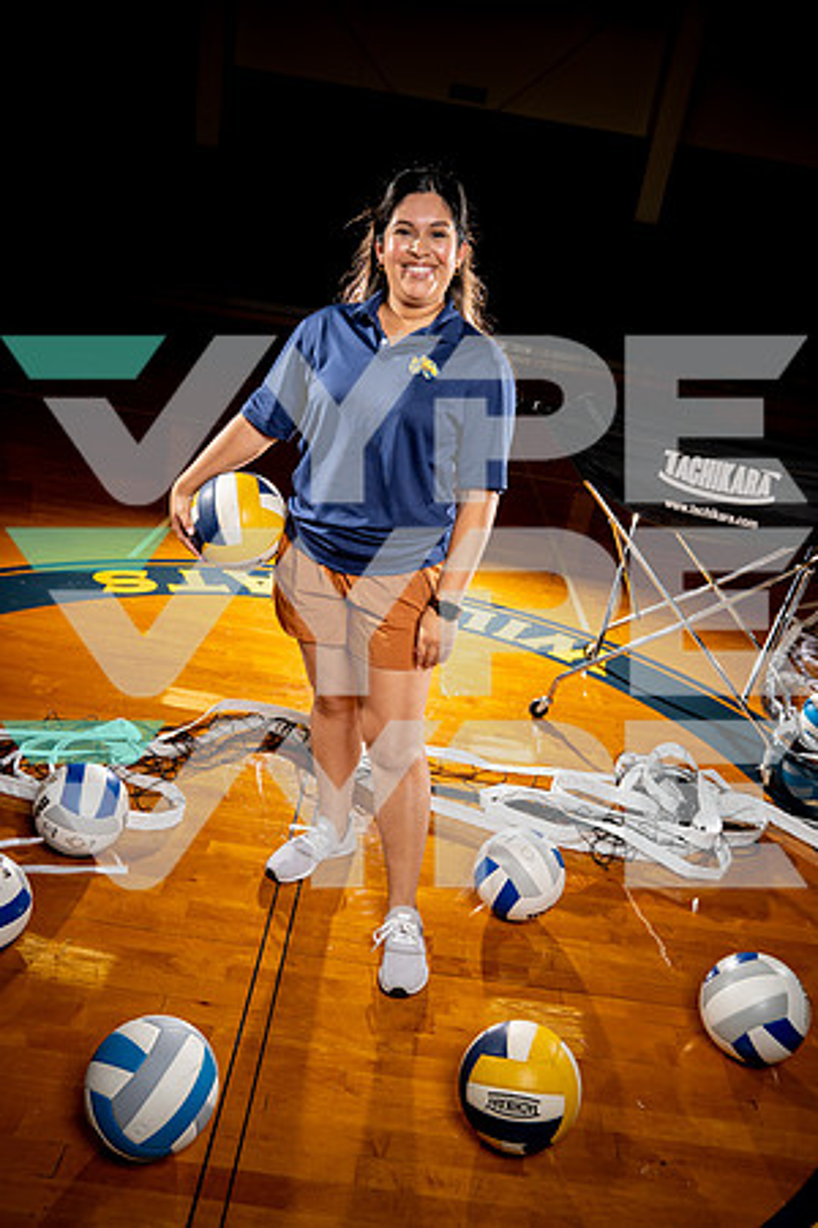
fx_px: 954
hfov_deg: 46.4
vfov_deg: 65.5
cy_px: 614
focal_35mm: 28
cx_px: 409
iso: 250
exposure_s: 1/250
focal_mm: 28
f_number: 5.6
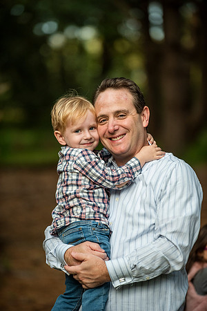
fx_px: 1552
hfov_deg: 7.6
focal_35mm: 180
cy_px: 156
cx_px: 104
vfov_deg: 11.4
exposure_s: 1/250
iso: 1250
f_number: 3.2
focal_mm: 180
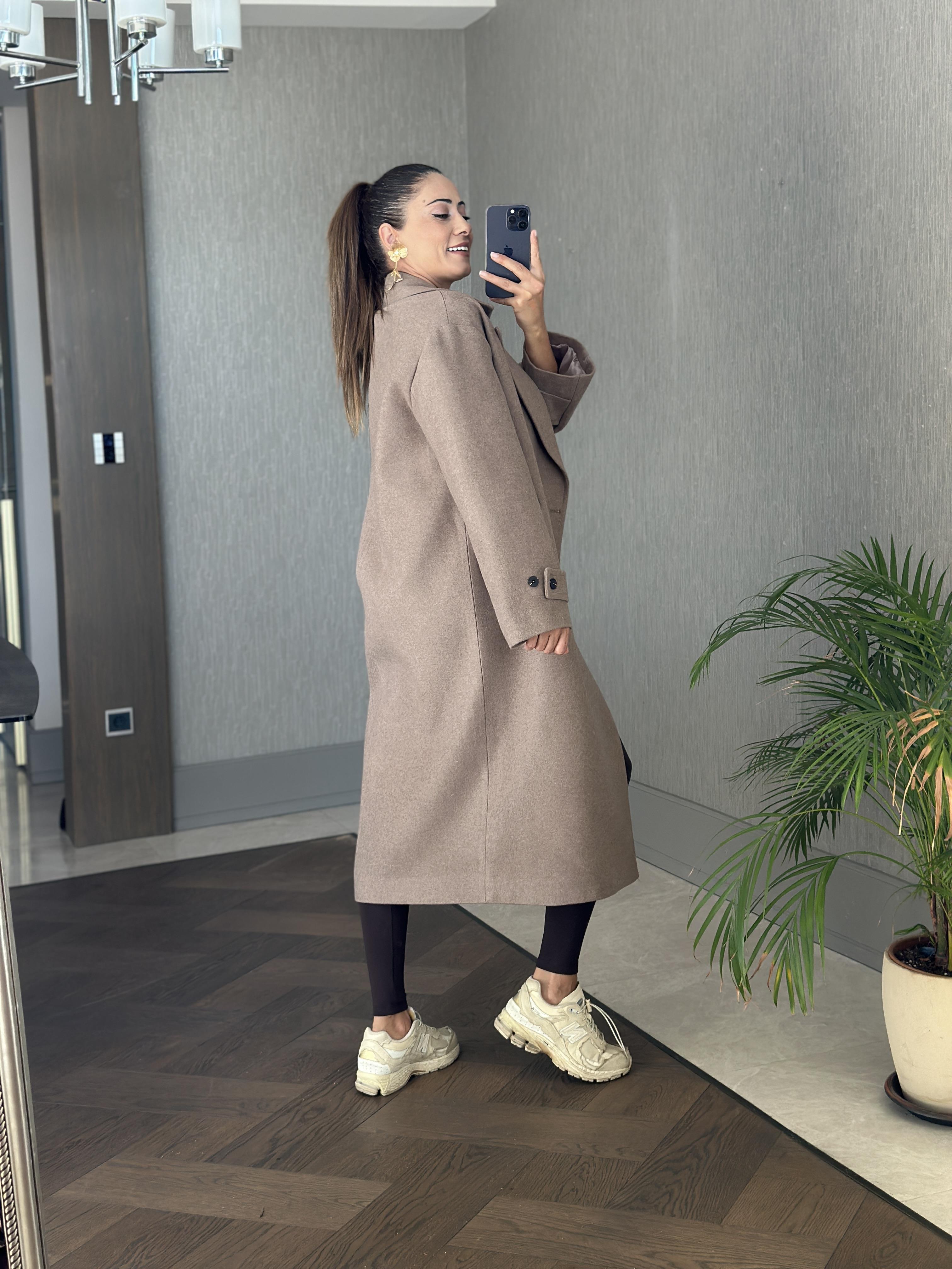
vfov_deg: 39.7
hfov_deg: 30.3
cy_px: 634
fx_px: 1760
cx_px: 476
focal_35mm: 48
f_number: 1.78
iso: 125
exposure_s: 1/138
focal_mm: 6.86
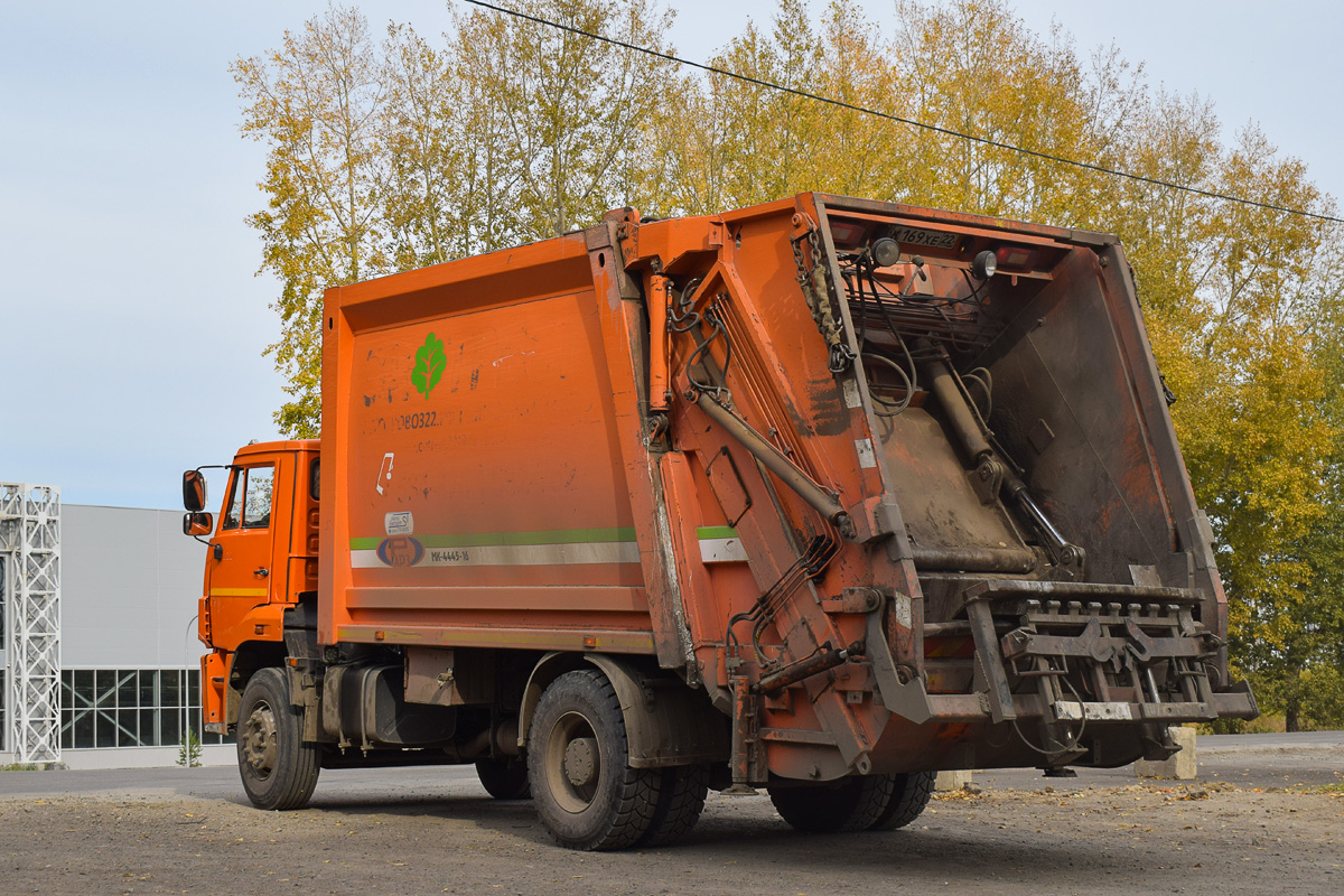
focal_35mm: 52
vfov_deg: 25.8
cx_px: 672
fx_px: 1960
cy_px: 448
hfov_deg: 37.9
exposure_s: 1/500
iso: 200
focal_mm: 35
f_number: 6.3
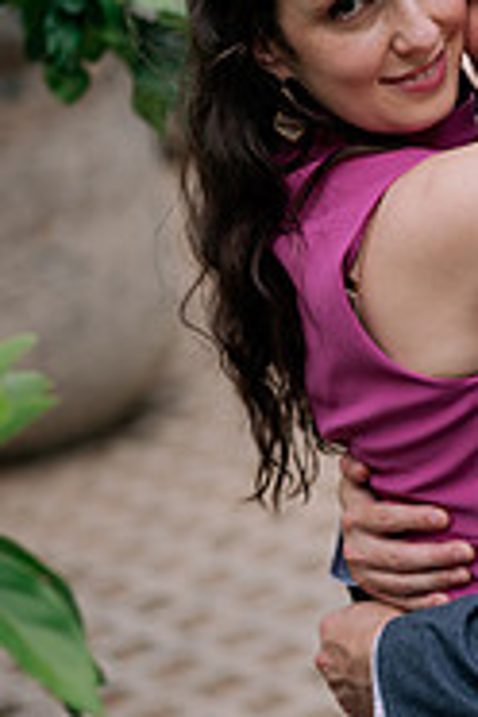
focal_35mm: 121
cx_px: 484
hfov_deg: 11.2
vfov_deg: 16.9
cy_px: 243
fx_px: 2410
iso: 80
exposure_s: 1/320
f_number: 2
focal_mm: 50
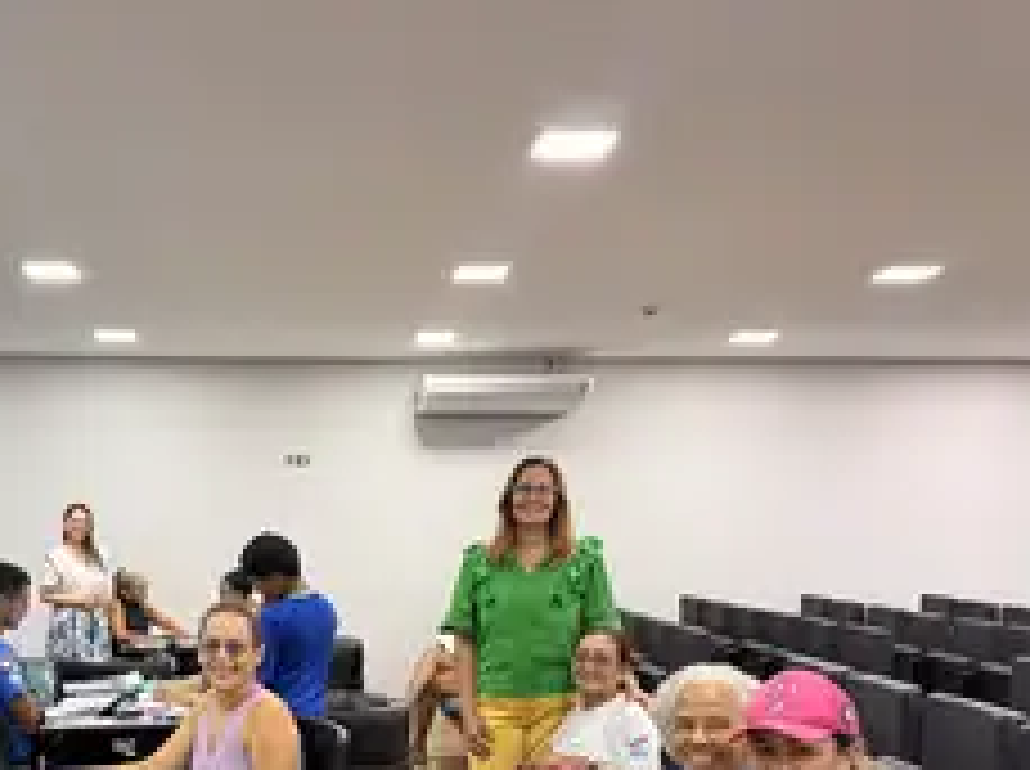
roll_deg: +0.0
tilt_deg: -7.3
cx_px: 297
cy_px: 671
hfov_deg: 43.8
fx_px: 1248
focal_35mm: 42
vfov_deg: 32.8
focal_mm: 6.76
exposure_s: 1/60
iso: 250
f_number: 1.78
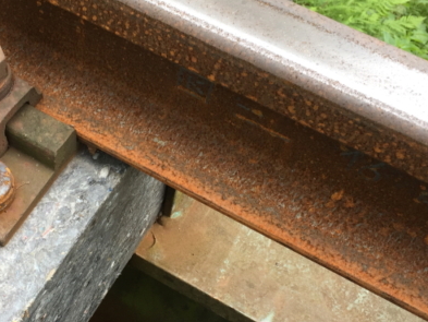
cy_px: 199
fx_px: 730
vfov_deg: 24.8
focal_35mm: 59
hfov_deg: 32.2
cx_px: 114
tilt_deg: -58.9
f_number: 2.2
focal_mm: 4.15
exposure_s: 1/120
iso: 32
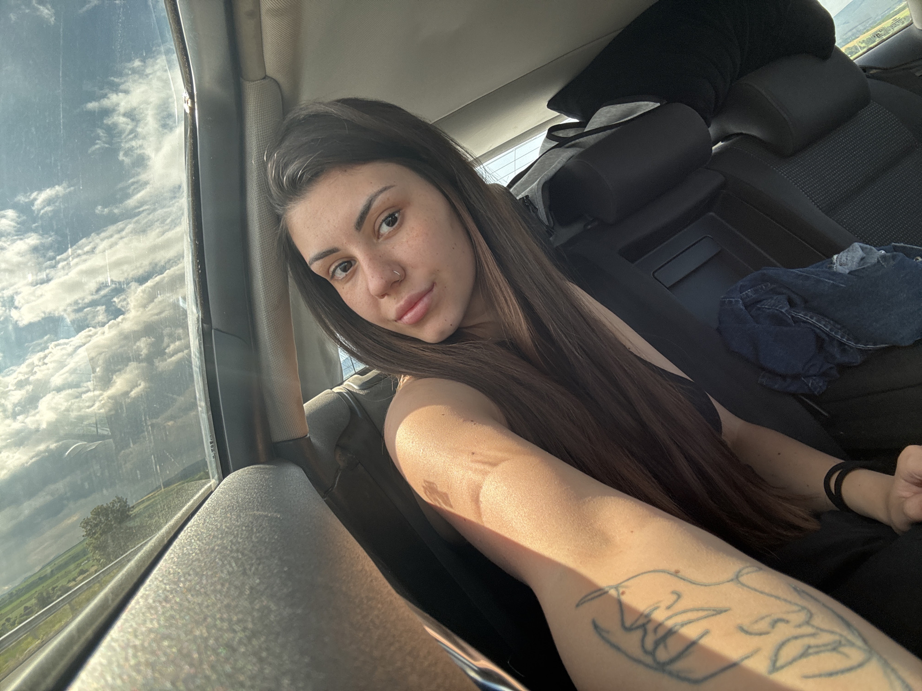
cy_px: 346
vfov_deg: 58.9
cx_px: 461
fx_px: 613
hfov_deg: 73.9
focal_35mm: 23
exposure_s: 1/121
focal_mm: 2.69
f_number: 1.9
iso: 25
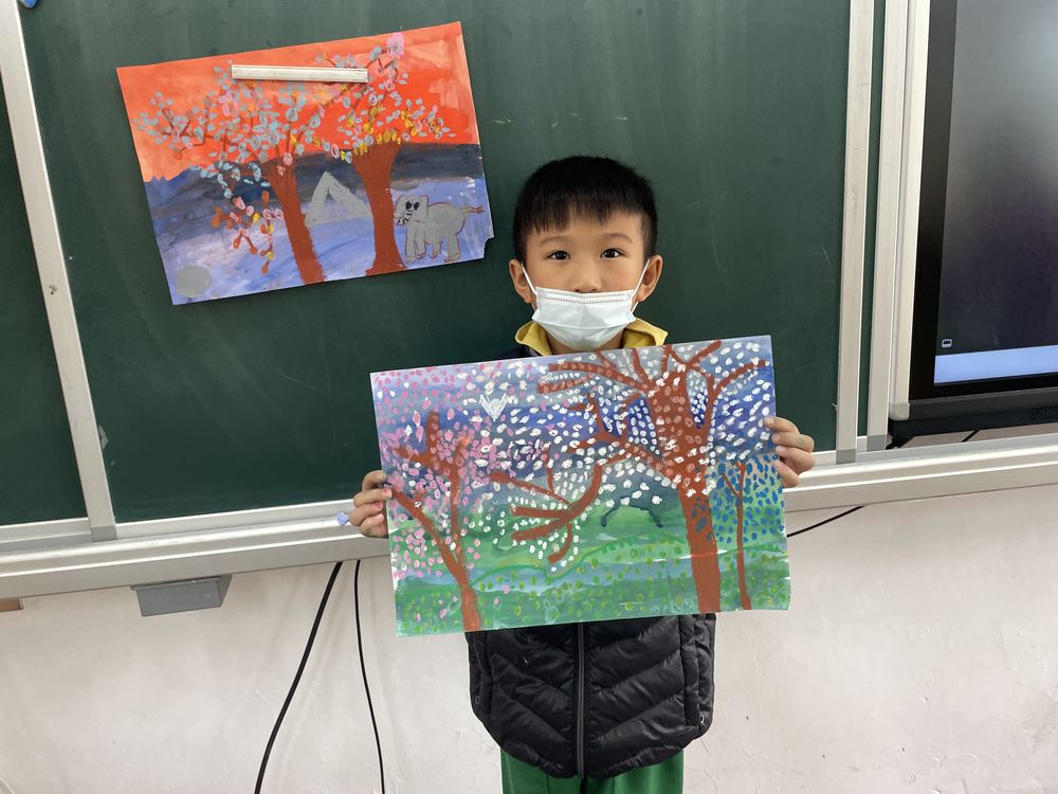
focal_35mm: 26
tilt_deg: -14.4
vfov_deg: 53.1
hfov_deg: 67.3
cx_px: 529
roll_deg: +3.9
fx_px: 795
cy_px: 397
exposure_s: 1/120
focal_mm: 4.2
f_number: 1.6
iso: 64
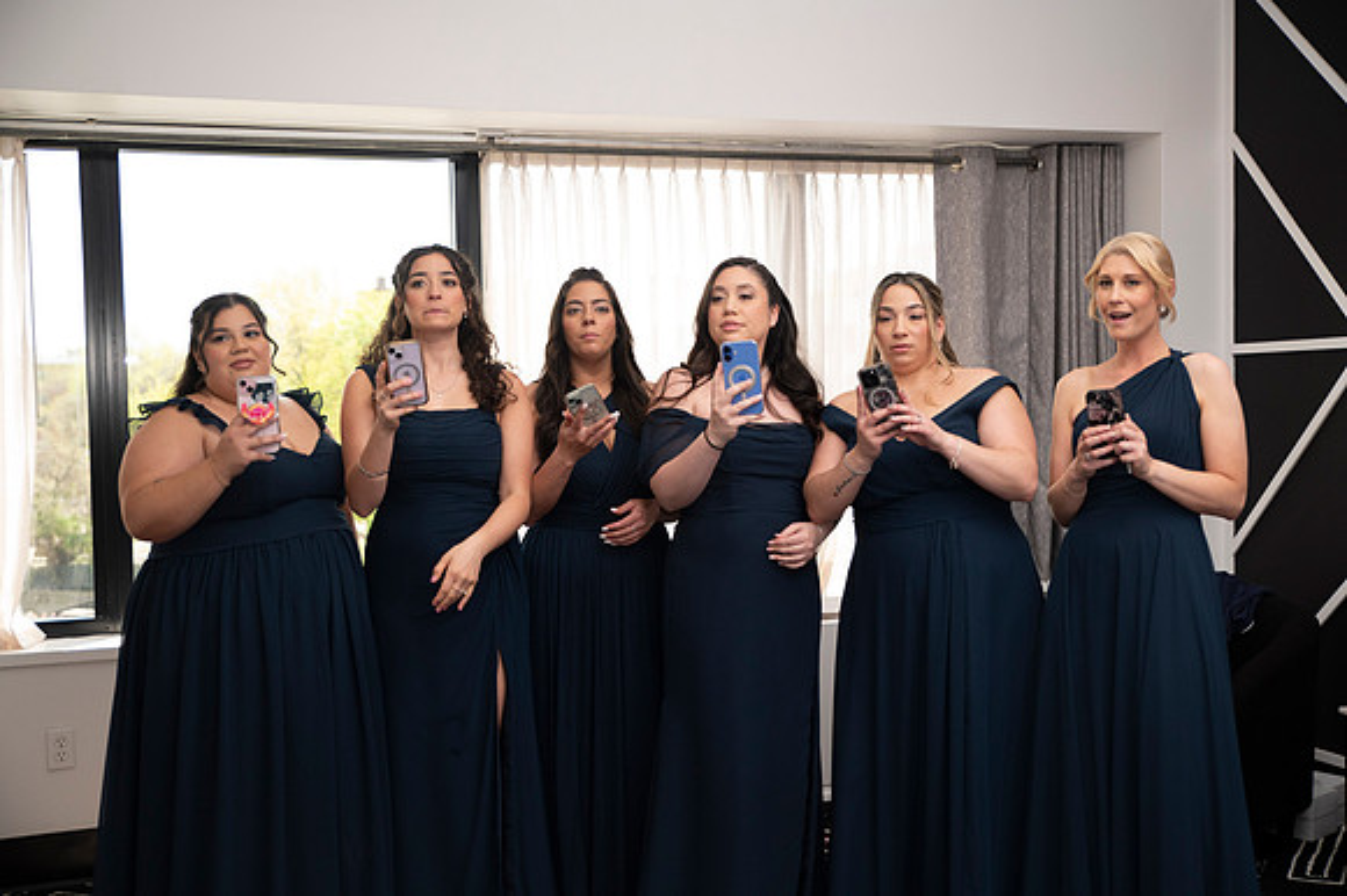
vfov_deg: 31.9
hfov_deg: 46.4
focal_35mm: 42
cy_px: 448
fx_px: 1571
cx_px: 674
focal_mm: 42
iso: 1600
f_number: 2.8
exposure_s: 1/1600
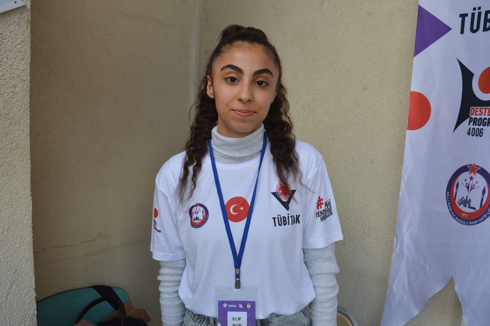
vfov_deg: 43.6
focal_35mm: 30
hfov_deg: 61.9
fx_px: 408
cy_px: 163
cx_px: 245
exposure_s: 1/125
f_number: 5.6
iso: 110
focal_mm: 20
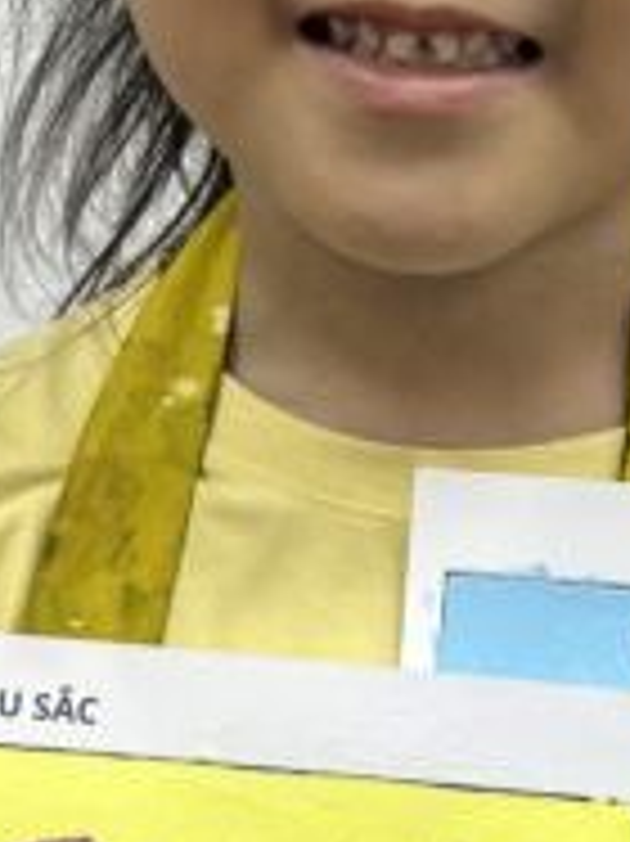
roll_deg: -0.2
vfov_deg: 14.2
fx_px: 3377
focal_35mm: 139
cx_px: 432
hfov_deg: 10.6
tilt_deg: -17.4
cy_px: 482
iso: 32
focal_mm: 5.7
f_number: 1.5
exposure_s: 1/133
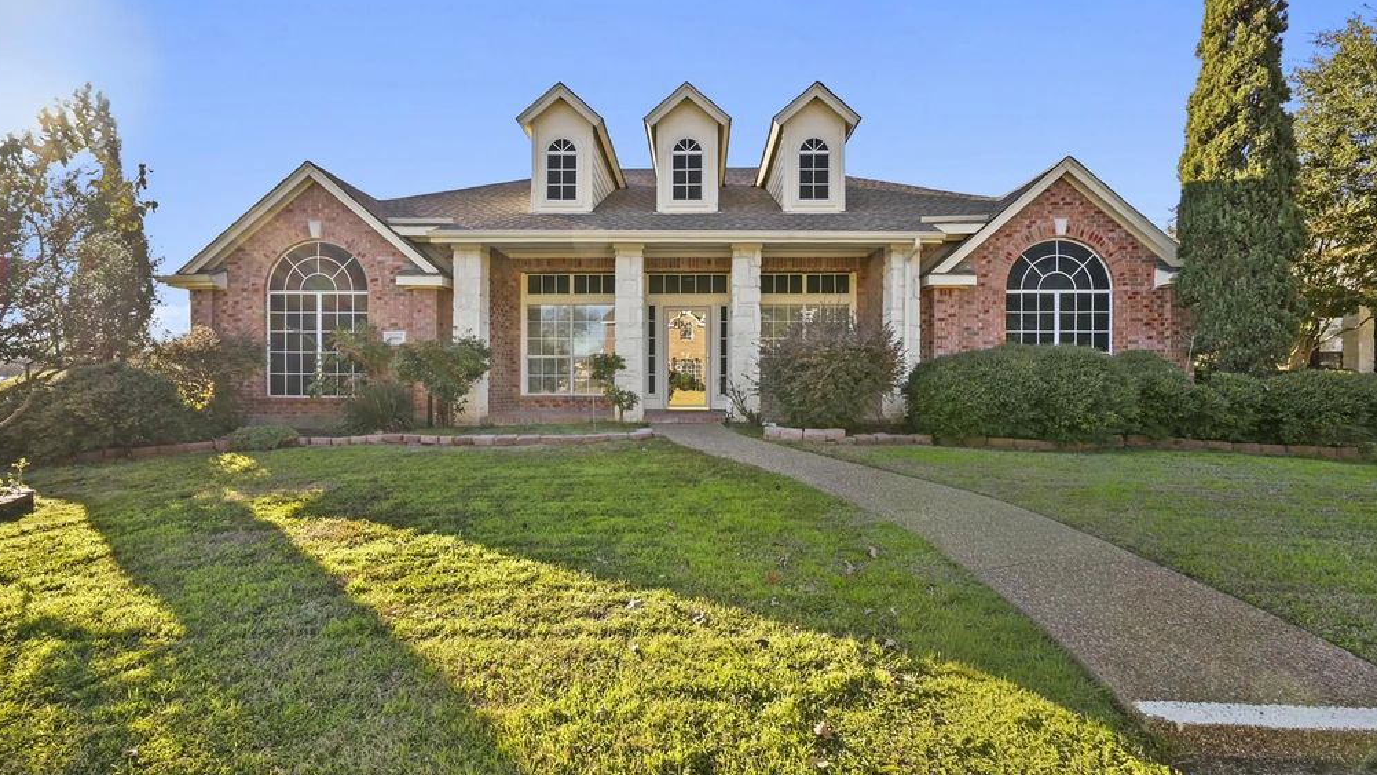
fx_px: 548
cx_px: 684
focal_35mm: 15
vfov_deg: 70.5
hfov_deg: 103.0
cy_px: 397
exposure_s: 1/15
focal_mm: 14
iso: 100
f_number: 11
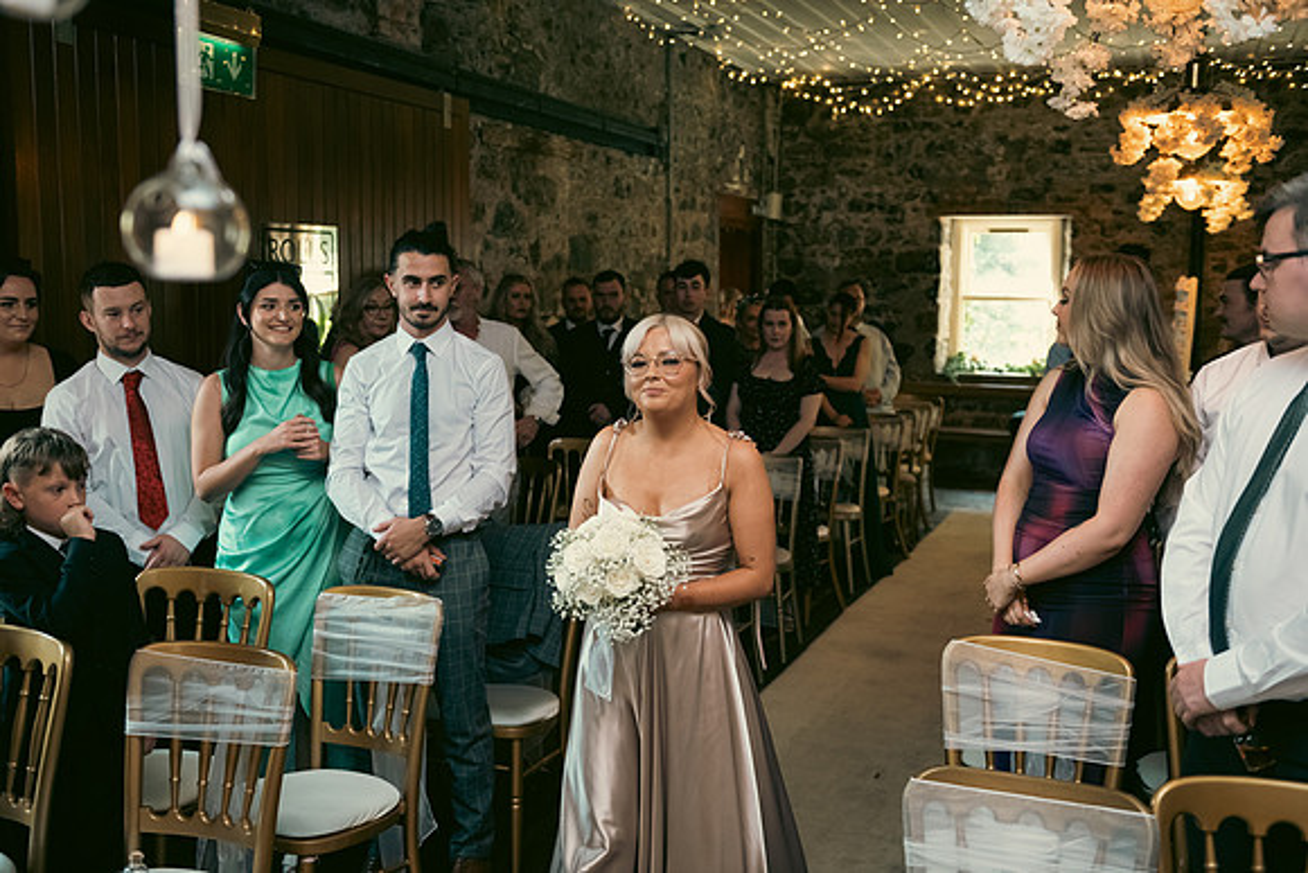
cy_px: 436
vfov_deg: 35.1
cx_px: 654
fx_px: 1381
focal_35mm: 38
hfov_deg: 50.7
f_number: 3.5
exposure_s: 1/160
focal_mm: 38
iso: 1250
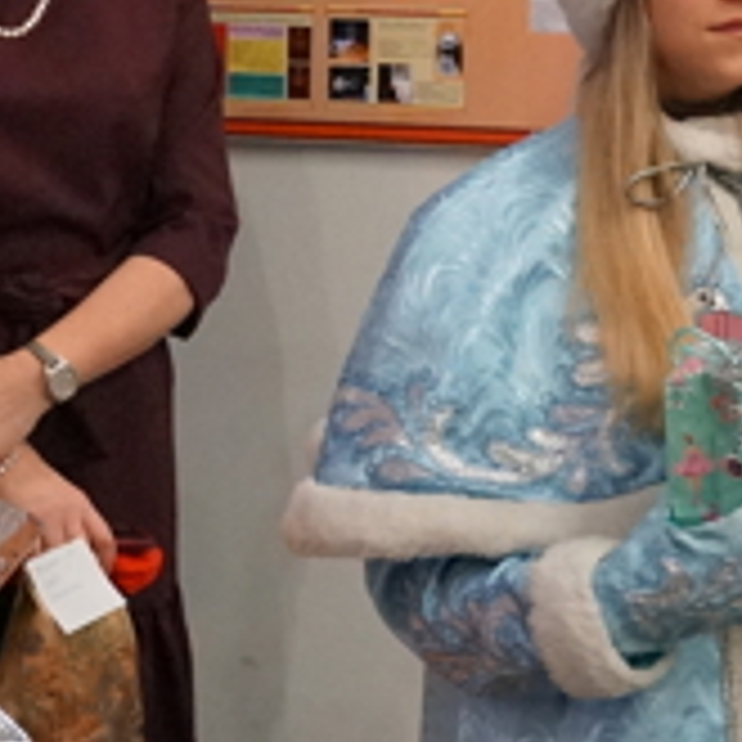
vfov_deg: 9.7
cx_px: 791
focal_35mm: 180
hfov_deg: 9.6
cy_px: 319
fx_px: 4364
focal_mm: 31
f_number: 4.5
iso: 6400
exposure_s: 1/125
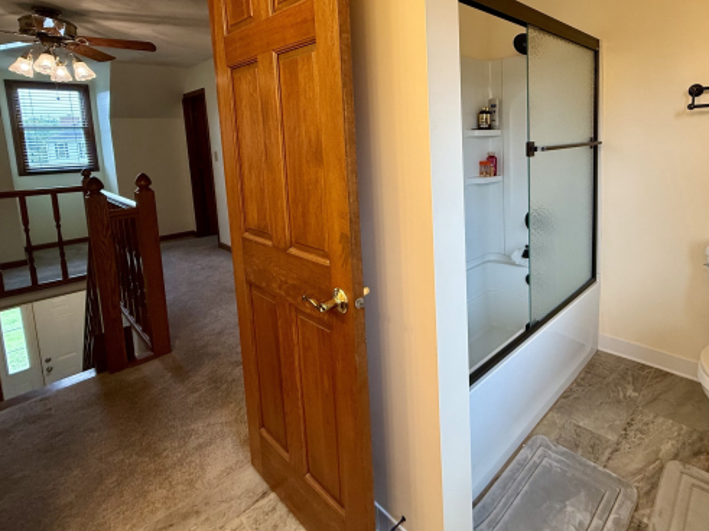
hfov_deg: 83.4
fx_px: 389
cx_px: 434
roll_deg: +2.4
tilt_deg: -5.5
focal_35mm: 19
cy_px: 180
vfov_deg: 66.9
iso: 200
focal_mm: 2.22
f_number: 2.2
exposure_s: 1/120
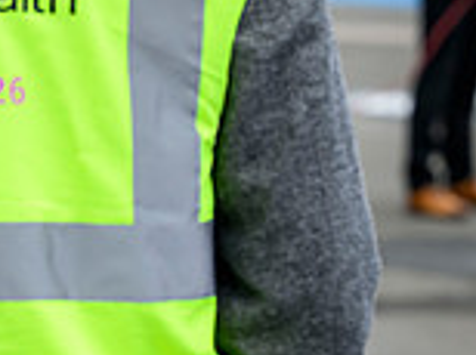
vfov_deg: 4.7
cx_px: -360
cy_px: -203
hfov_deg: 6.2
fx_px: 4311
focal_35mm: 314
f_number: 4
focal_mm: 77
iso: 500
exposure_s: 1/500
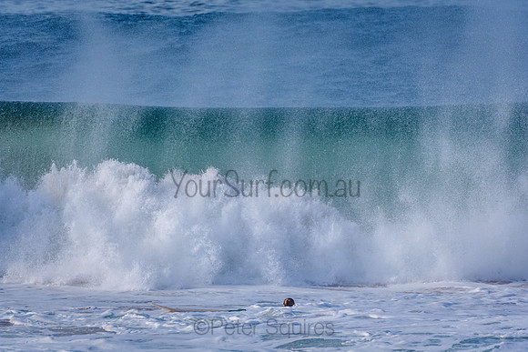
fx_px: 11002
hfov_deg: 2.7
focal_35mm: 750
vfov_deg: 1.8
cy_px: 176
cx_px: 264
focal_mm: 500
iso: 280
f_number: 5.6
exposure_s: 1/2000
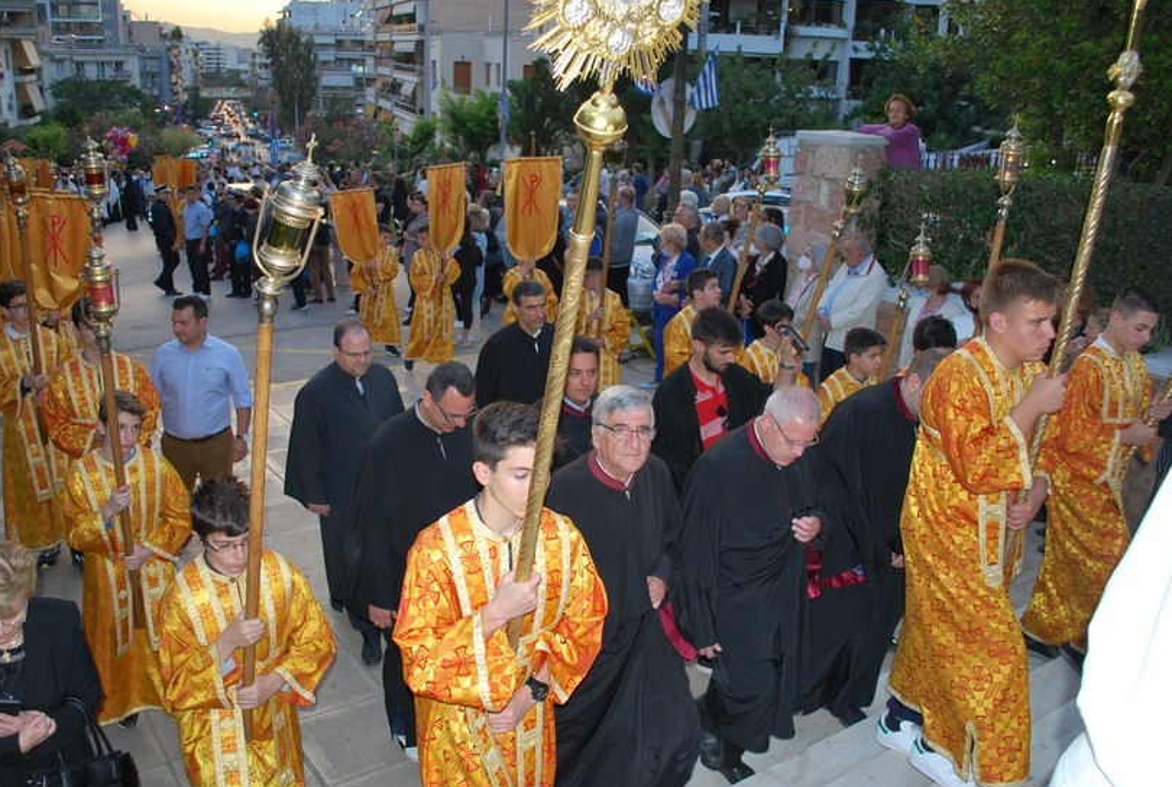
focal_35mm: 30
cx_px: 561
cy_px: 399
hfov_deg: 61.8
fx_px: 979
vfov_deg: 43.8
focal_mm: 18
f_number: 3.5
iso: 200
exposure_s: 1/60
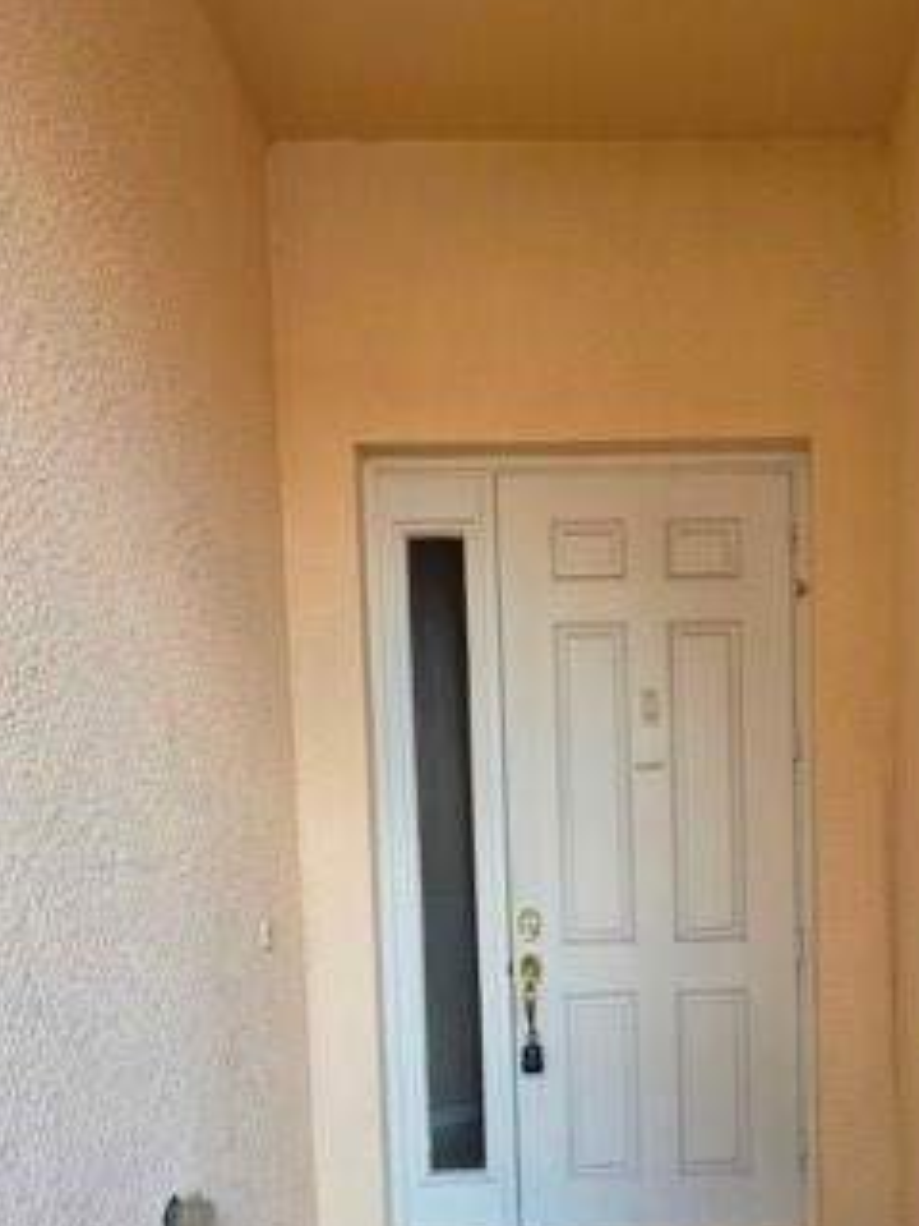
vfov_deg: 62.8
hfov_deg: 51.2
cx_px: 670
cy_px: 942
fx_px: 920
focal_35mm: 26
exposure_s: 1/120
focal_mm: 2.2
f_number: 1.9
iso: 80
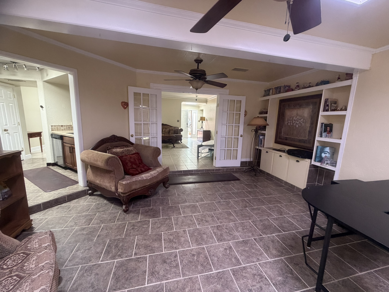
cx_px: 194
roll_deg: -2.5
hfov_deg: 102.1
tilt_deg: -9.0
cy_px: 146
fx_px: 157
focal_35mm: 14
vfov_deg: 85.7
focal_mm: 2.22
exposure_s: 1/100
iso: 320
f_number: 2.2
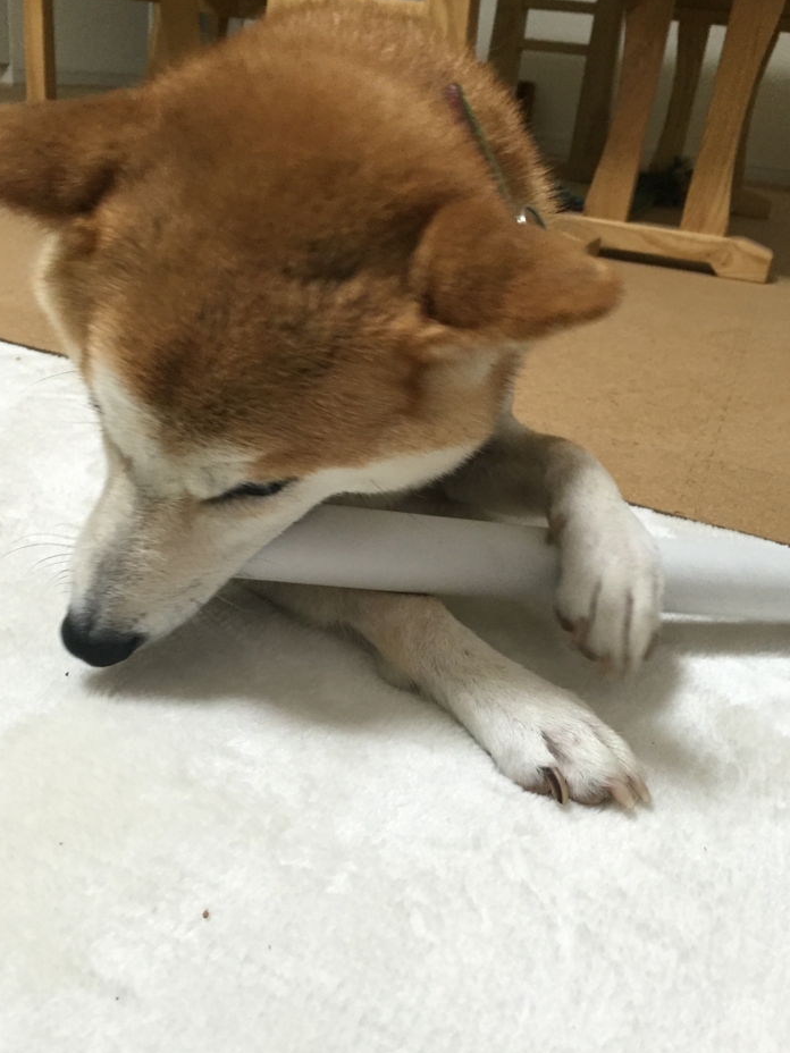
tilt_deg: -26.9
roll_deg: -5.7
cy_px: 540
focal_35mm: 32
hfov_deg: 44.1
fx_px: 974
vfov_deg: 56.8
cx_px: 372
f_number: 2.2
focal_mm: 4.15
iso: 200
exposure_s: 1/30
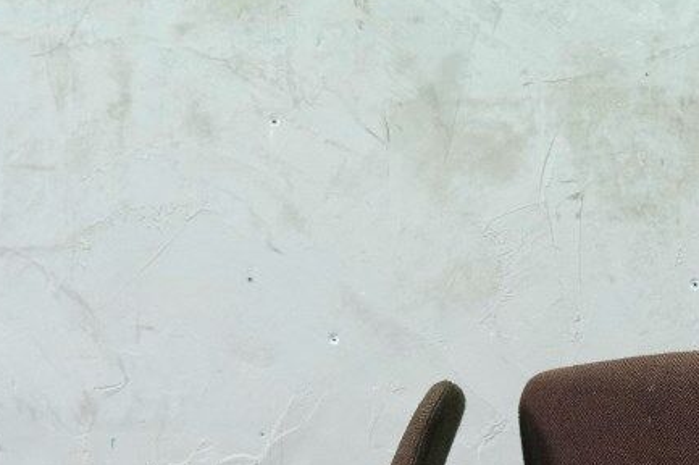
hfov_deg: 20.9
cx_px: 513
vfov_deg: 13.8
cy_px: 512
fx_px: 1882
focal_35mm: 97
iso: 2500
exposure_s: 1/30
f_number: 4
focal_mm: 22.3
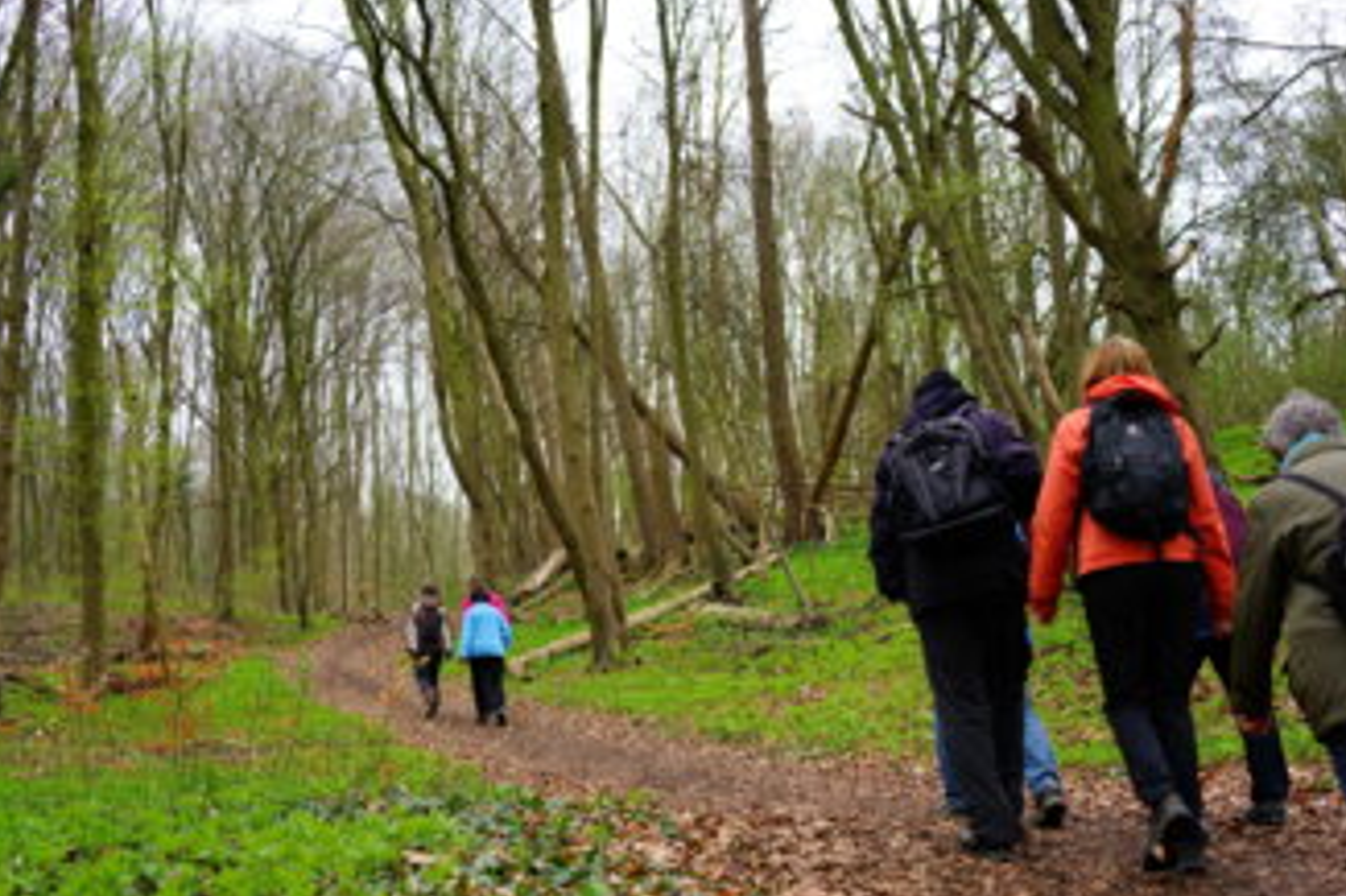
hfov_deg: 45.4
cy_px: 498
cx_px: 661
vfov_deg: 31.1
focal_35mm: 43
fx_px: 1607
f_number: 4.5
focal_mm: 35
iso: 200
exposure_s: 1/125
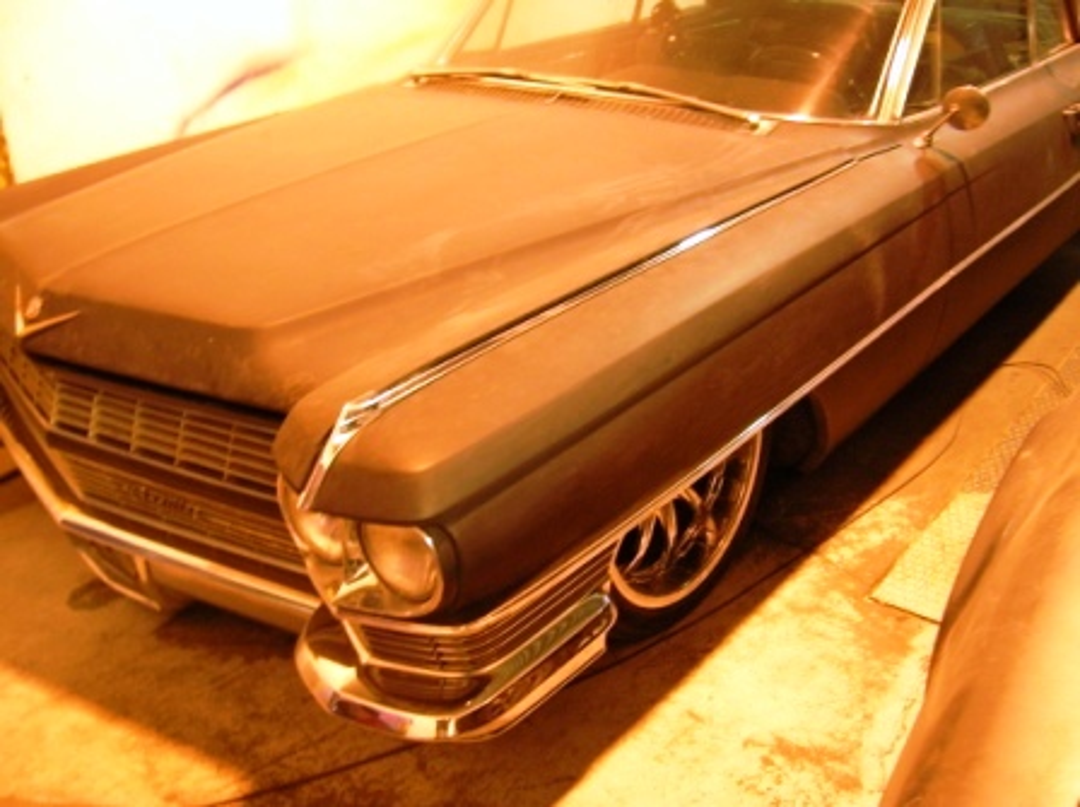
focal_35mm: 34
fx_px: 1060
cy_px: 404
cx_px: 540
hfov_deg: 54.0
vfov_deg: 41.7
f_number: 2.9
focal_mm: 5.7
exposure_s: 1/4.4
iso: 125
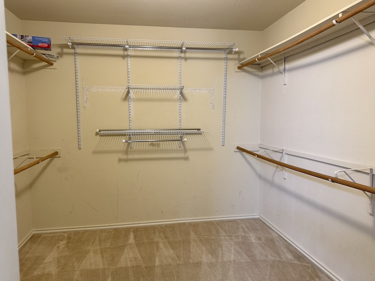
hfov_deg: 71.6
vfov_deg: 56.8
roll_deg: -2.3
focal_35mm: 24
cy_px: 140
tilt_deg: -6.2
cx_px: 188
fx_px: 260
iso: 200
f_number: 1.78
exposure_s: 1/60
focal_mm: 6.76
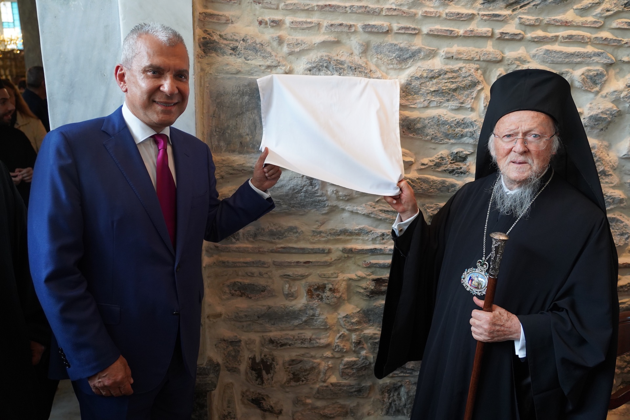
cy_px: 210
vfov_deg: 53.1
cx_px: 315
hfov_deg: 73.7
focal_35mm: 24
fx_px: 420
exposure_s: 1/160
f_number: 4
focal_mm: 24
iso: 1600
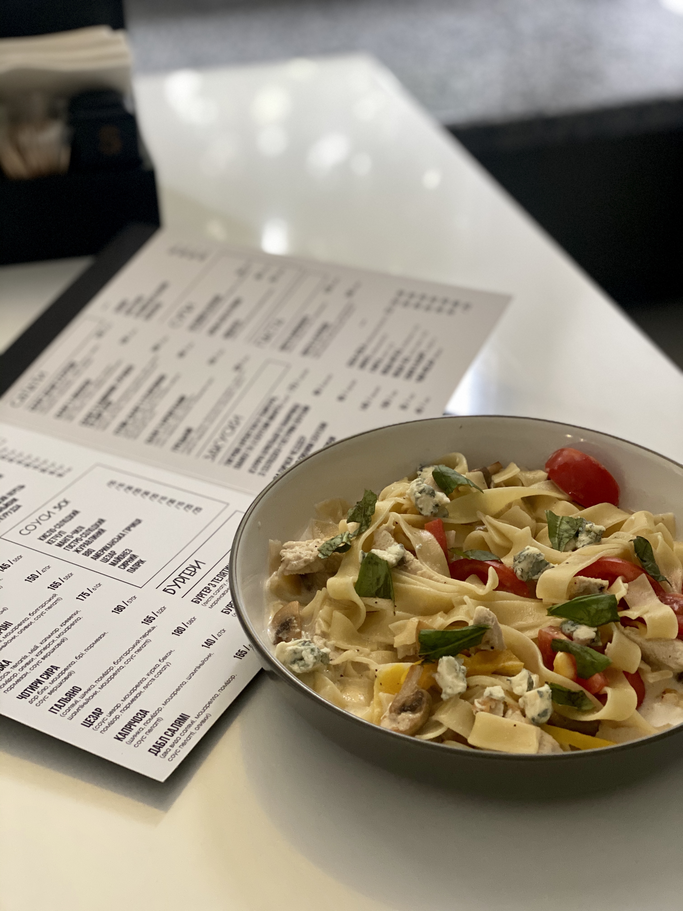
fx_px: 1368
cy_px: 456
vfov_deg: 36.8
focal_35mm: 52
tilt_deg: -33.3
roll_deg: +0.9
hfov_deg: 28.0
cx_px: 342
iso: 160
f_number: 2
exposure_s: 1/122
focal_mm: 6
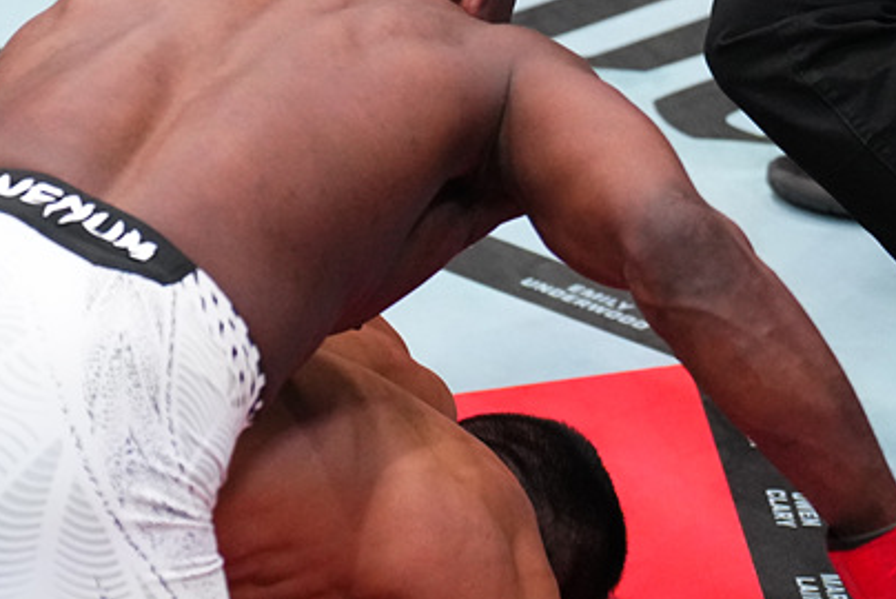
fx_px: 4657
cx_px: -4
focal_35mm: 187
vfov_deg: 7.4
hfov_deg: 10.9
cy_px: 437
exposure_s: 1/1600
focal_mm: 70
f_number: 2.8
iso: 5000
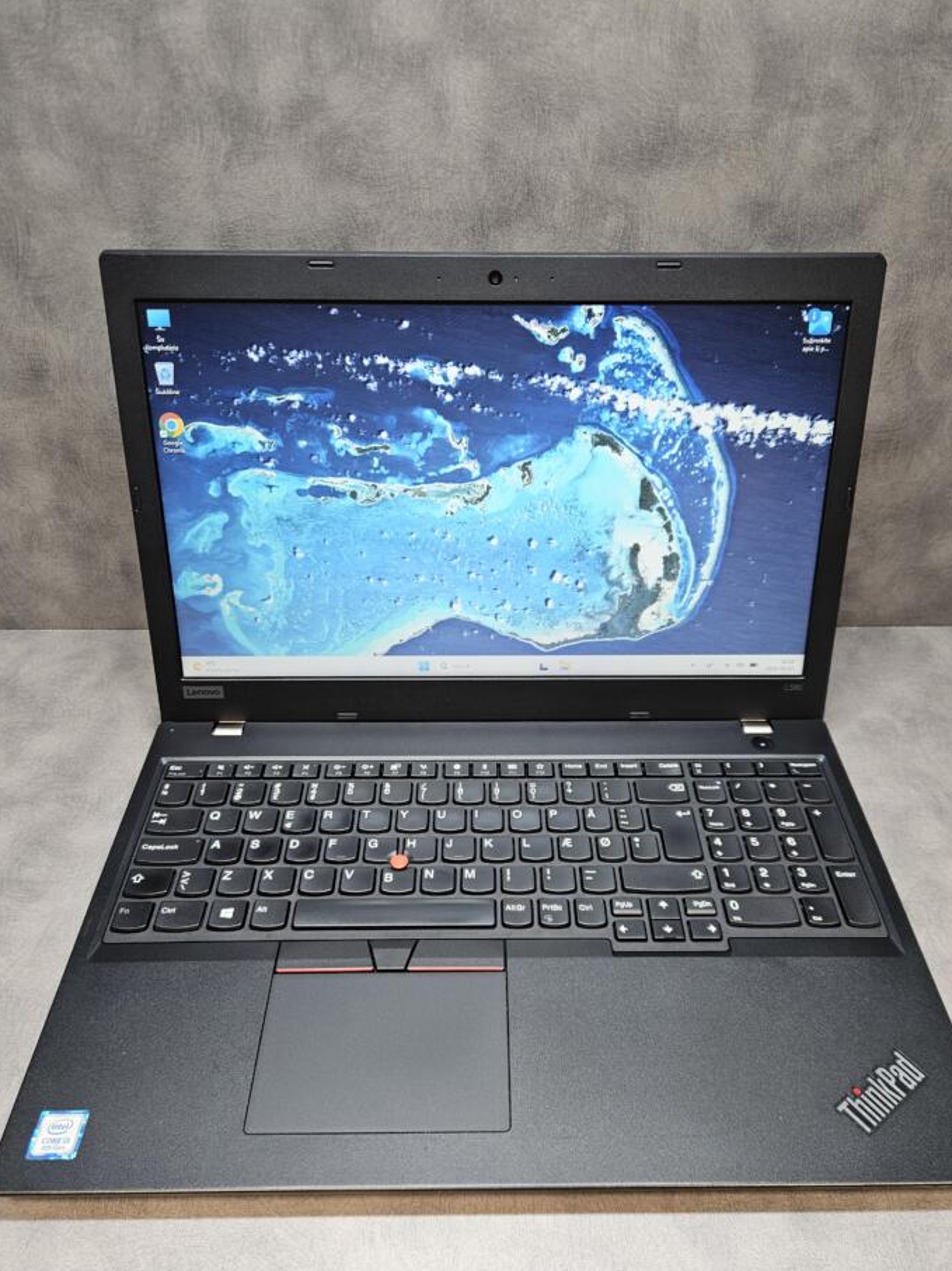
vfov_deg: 67.3
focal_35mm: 26
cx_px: 501
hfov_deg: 53.0
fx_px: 954
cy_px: 664
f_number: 1.8
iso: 80
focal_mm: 5.4
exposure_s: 1/50
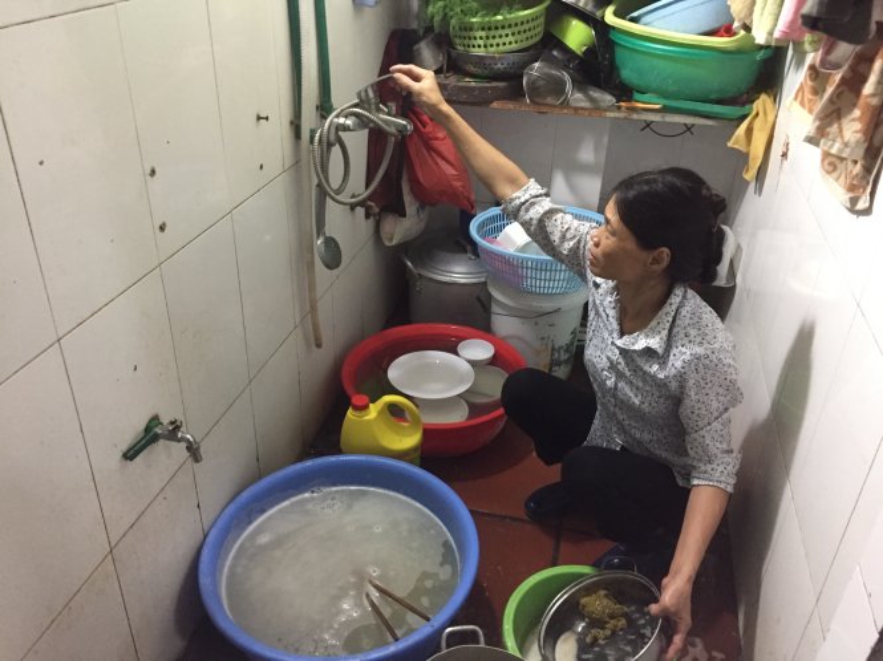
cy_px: 330
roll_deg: -3.9
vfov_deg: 48.2
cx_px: 442
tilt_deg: -31.3
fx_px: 739
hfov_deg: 61.7
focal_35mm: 29
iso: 250
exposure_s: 1/17
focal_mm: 4.15
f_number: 2.2
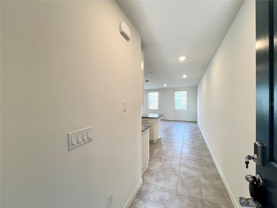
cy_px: 104
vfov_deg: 89.9
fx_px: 104
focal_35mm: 13
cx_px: 138
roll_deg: +0.4
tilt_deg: -0.2
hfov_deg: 106.2
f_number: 1.8
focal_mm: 1.57
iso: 100
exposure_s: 1/120
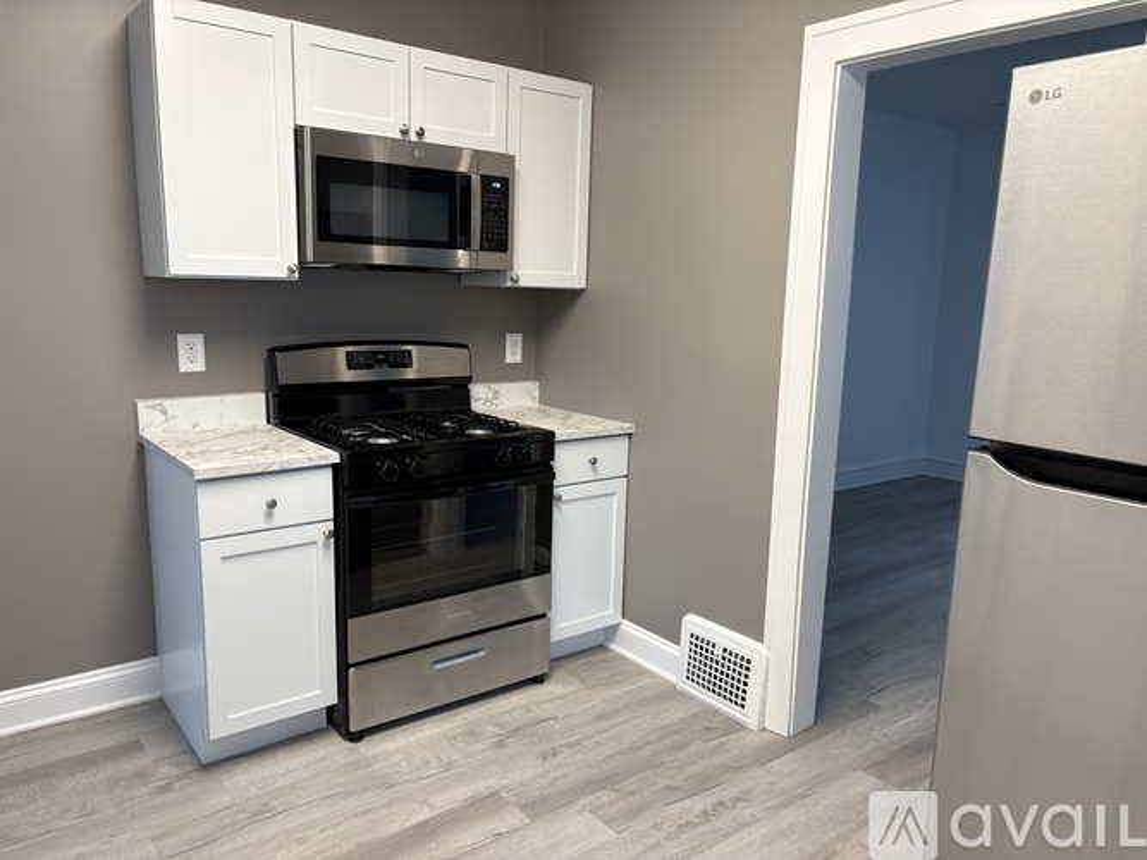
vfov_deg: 53.0
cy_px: 430
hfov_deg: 67.3
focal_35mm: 26
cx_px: 574
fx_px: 861
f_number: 1.6
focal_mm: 5.96
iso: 80
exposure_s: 1/60
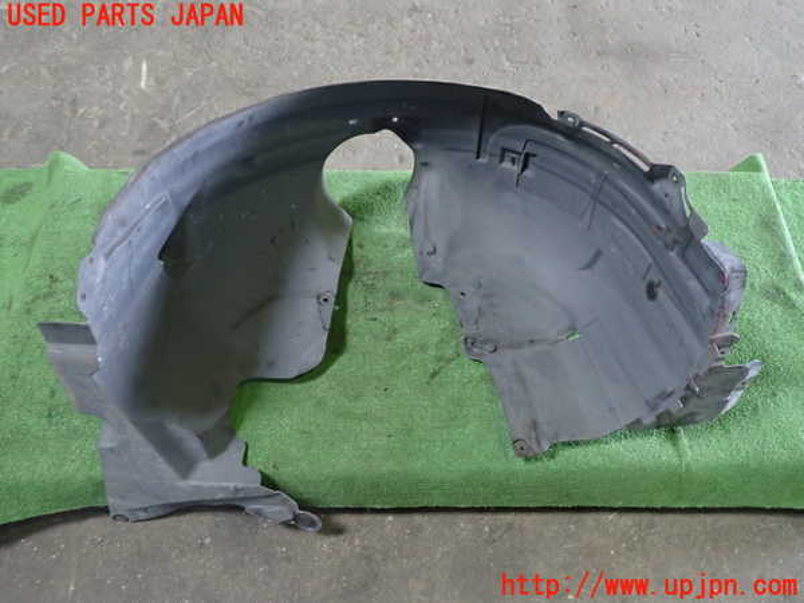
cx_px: 402
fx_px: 697
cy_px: 302
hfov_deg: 60.0
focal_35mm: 30
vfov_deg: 46.8
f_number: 2.3
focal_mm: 5.4
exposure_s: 1/30
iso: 500
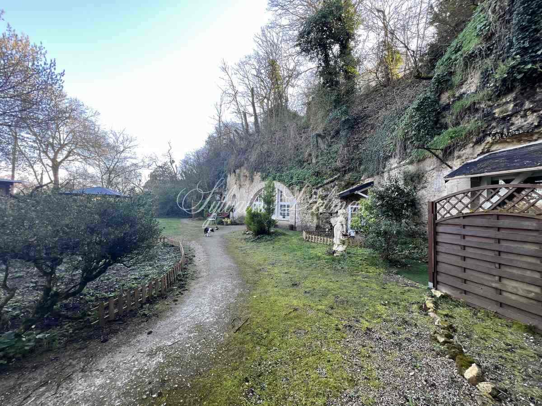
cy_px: 203
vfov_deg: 89.9
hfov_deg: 106.2
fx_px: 204
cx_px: 271
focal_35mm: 13
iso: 64
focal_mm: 1.57
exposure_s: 1/99
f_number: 1.8
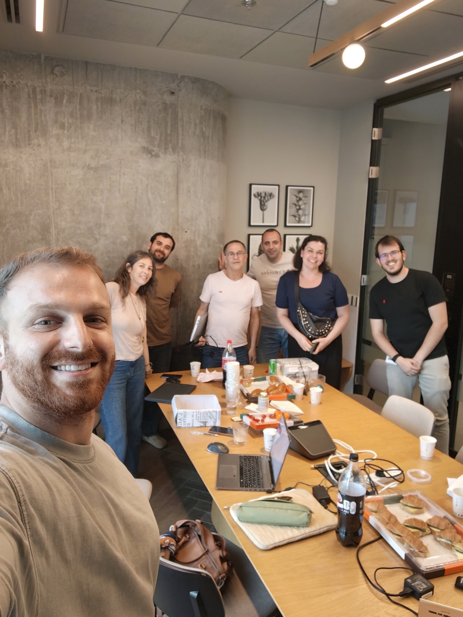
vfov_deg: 65.3
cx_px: 232
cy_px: 308
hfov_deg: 51.4
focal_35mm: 27
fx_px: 482
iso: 500
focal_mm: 3.1
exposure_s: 1/100
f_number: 2.2
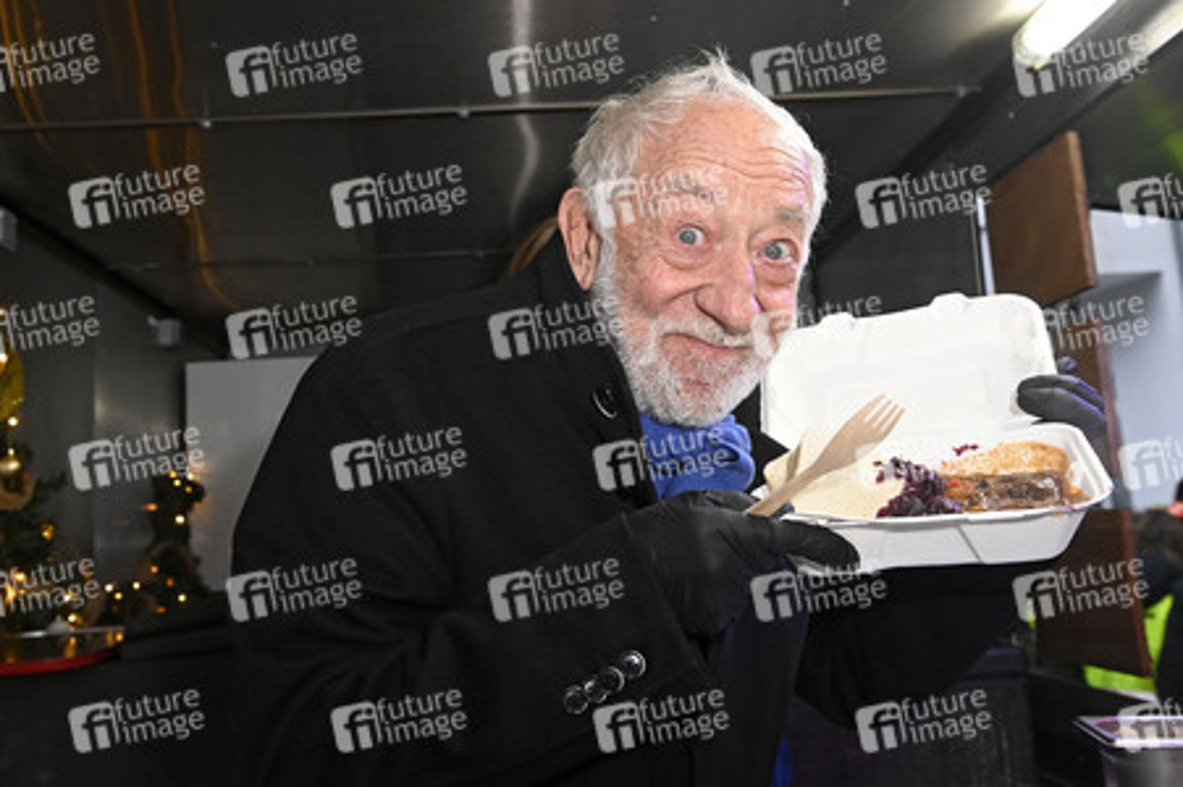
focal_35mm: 34
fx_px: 1116
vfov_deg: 38.8
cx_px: 592
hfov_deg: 55.8
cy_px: 394
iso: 3200
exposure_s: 1/125
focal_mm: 34
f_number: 6.3
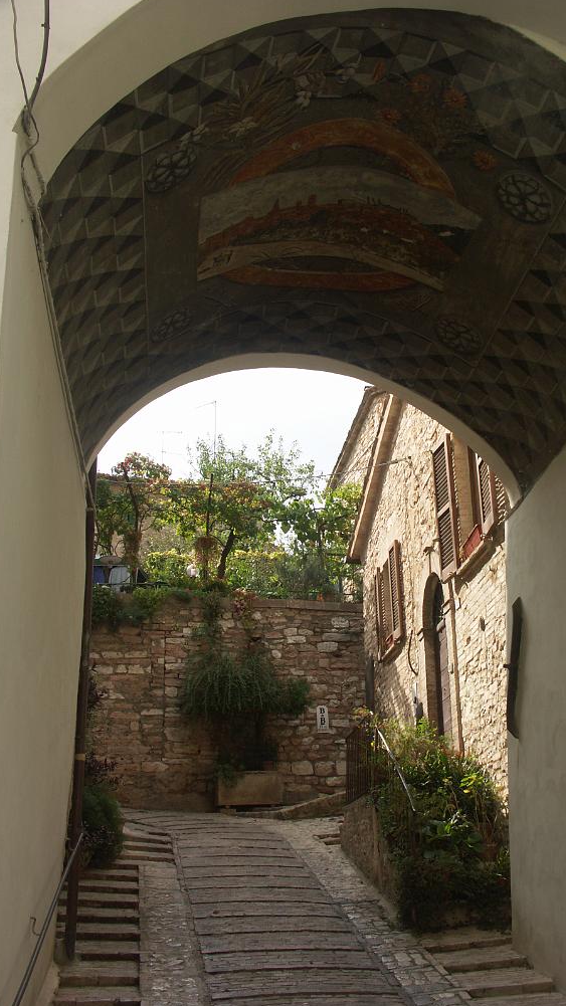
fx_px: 1041
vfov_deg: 51.6
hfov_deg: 30.3
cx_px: 342
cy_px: 504
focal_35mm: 39
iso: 64
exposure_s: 1/200
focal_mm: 9.15
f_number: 5.6
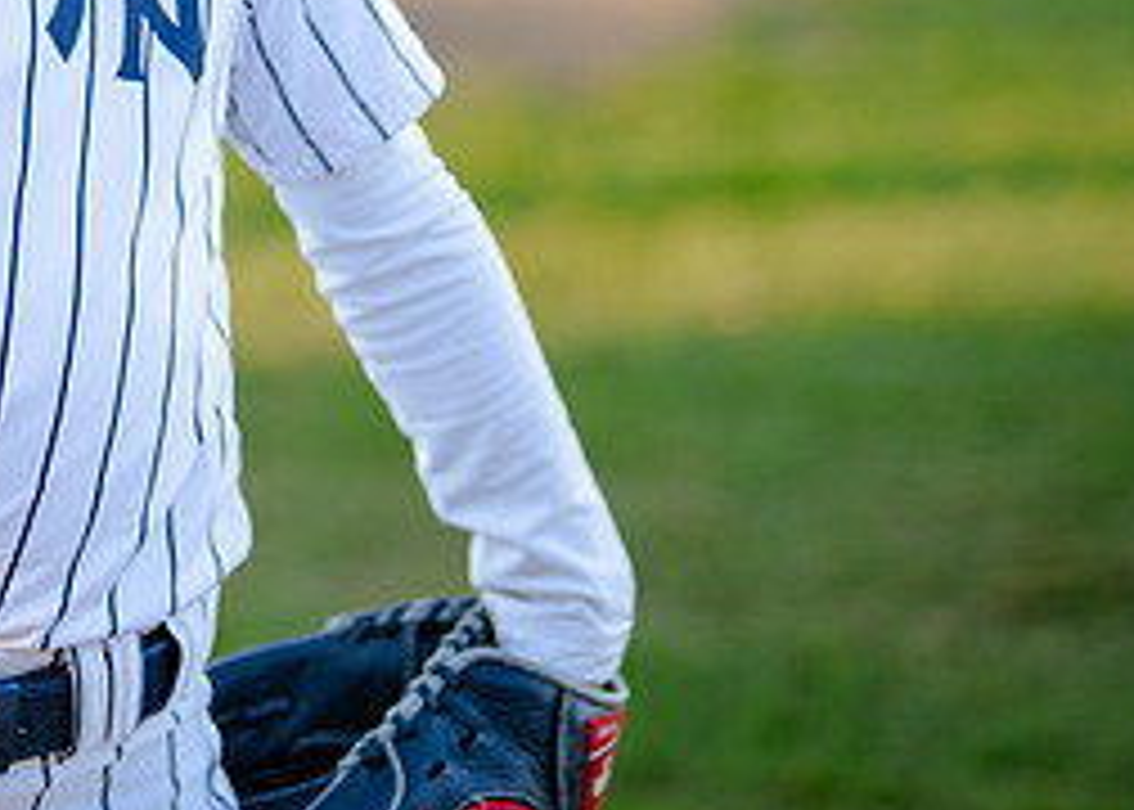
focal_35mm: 137
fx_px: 4412
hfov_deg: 14.3
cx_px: -89
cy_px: -166
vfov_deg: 10.3
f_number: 1.2
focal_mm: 50
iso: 250
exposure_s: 1/1600
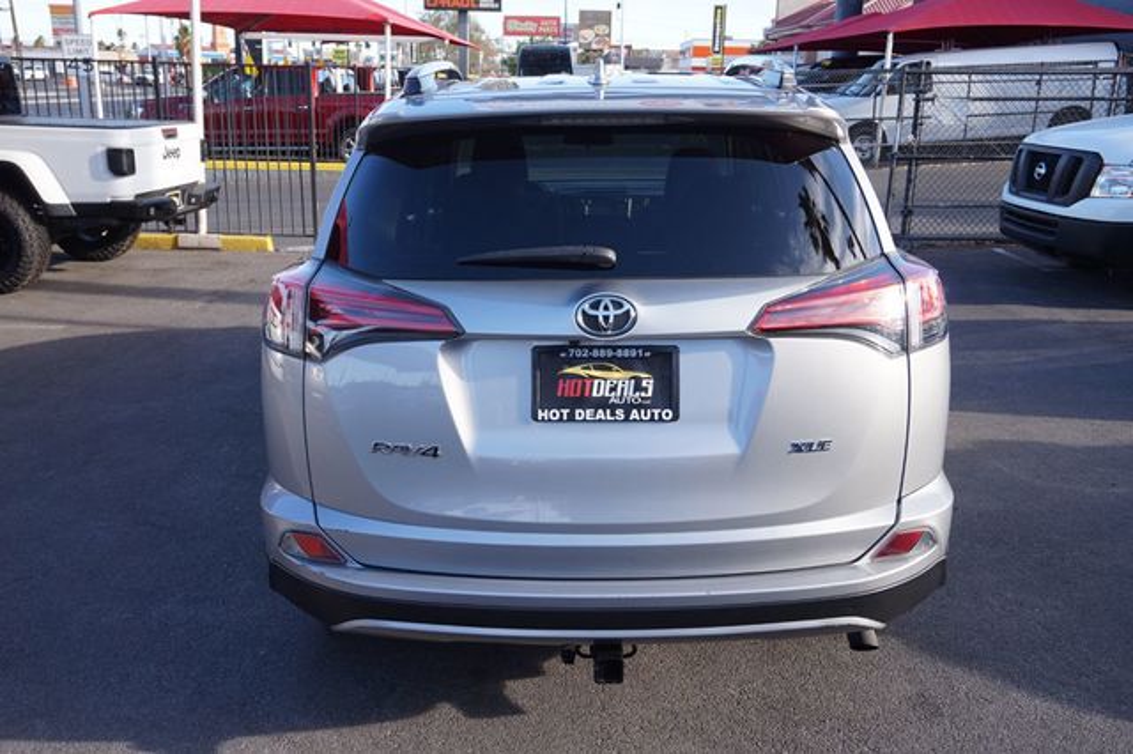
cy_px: 377
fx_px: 991
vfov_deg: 41.7
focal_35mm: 32
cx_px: 566
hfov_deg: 59.5
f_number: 6.3
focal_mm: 21
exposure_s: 1/80
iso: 100
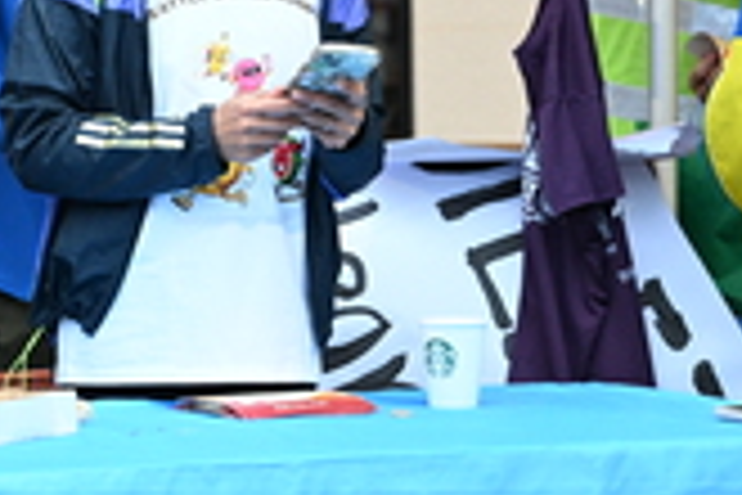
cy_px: -124
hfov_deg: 5.2
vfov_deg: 3.4
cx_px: 225
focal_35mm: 399
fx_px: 8223
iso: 3200
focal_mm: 120
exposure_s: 1/200
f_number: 4
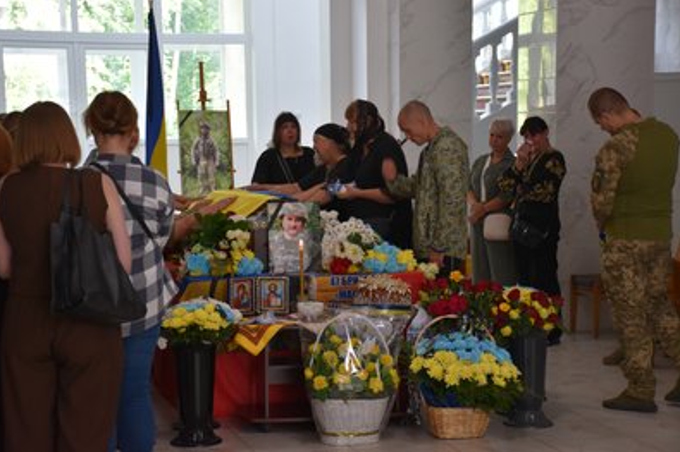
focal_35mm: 79
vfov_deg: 17.3
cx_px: 337
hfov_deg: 25.7
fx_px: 1492
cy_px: 227
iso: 640
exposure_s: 1/60
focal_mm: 52
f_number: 4.8
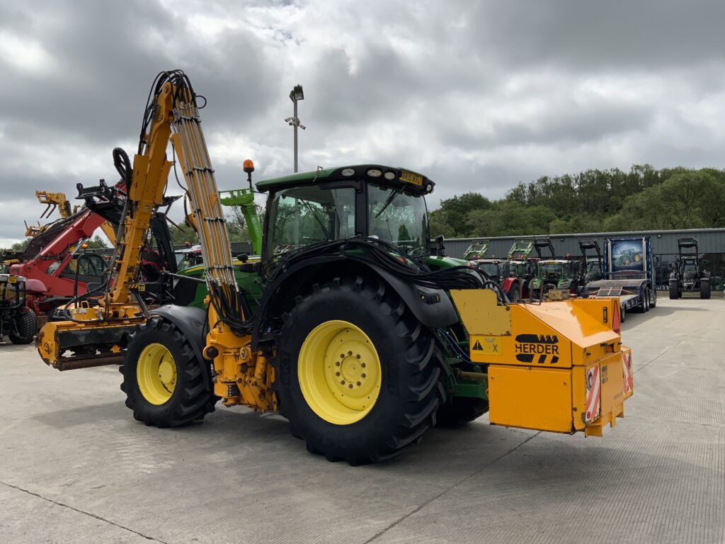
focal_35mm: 29
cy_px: 272
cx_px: 362
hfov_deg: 61.7
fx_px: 607
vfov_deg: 48.2
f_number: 1.8
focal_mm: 3
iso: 20
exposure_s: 1/3125
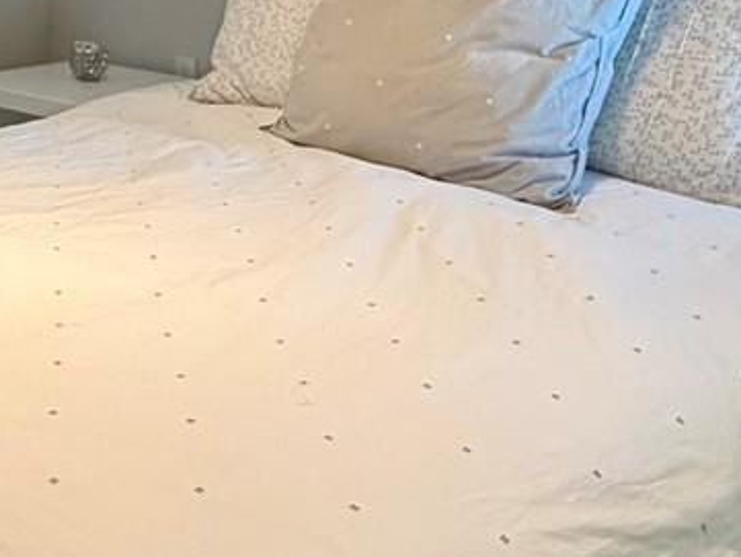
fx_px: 1328
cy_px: 238
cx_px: -72
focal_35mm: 62
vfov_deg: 23.6
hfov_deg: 28.4
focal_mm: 2.22
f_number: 2.2
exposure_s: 1/120
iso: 200
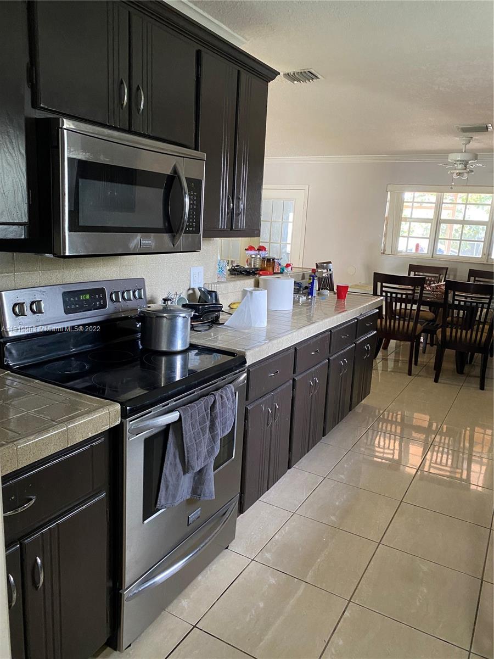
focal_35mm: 26
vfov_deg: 67.3
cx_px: 247
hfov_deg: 53.1
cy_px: 330
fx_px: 495
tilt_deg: -11.6
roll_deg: -4.1
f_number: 1.8
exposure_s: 1/40
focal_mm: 4.25
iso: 400
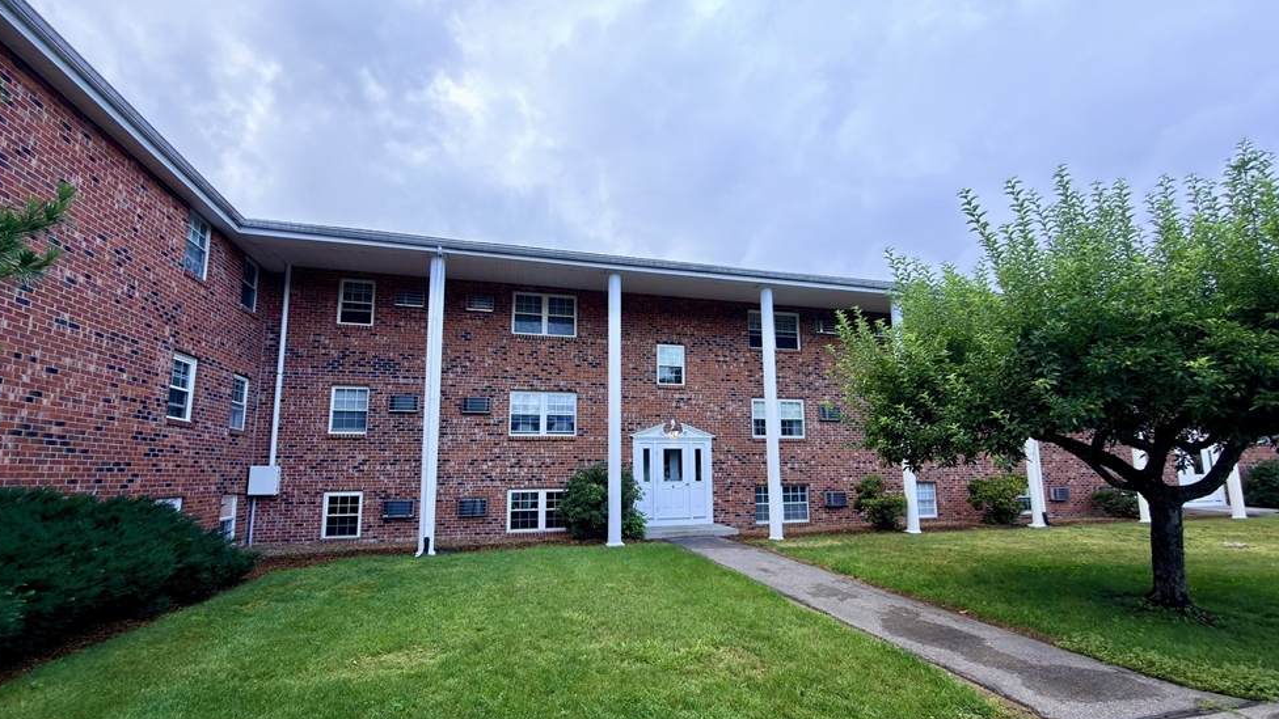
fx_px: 543
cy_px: 397
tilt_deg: +8.7
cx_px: 651
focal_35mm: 16
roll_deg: +1.1
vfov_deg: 66.9
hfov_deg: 99.4
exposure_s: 1/121
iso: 20
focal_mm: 2.22
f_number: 2.2
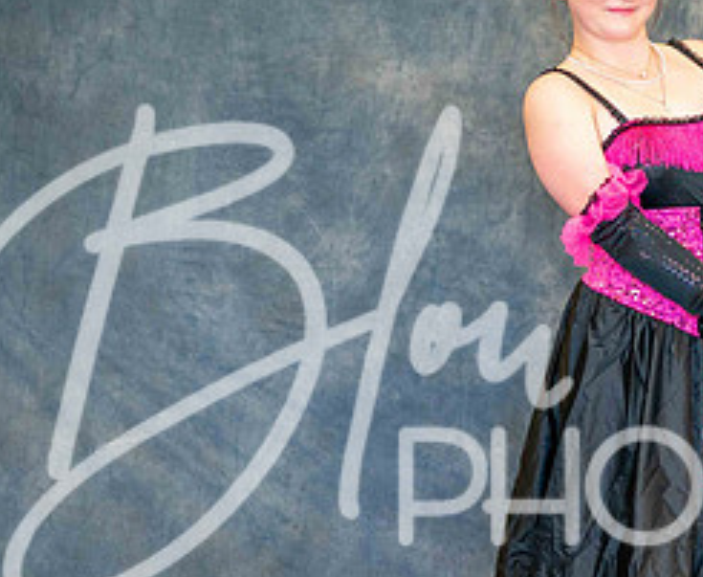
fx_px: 4749
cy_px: 332
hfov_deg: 8.4
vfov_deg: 6.9
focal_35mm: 226
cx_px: 557
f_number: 1.8
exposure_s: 1/250
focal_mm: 85
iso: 1250
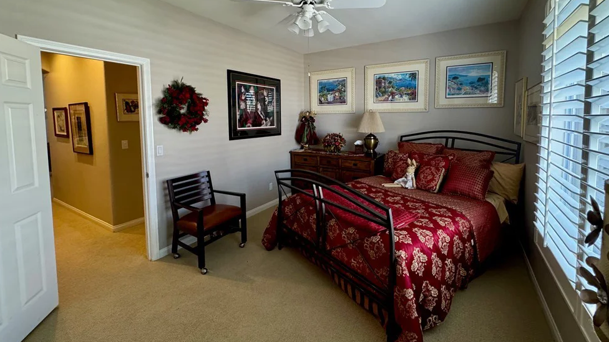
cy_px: 136
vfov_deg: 66.4
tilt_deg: -4.5
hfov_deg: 99.4
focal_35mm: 16
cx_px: 311
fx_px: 258
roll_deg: +0.3
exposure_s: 1/60
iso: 400
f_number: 2.2
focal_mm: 2.22
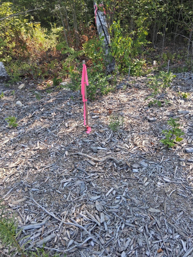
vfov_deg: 67.3
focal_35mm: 26
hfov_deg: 53.1
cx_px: 96
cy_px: 128
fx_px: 193
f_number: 1.8
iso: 25
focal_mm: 3.98
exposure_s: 1/120
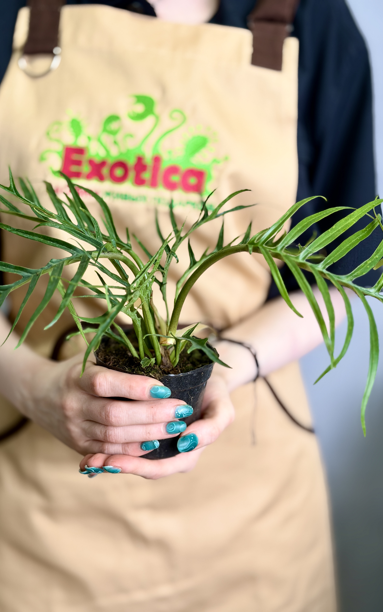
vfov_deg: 39.6
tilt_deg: -14.1
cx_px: 162
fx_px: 852
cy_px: 306
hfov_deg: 25.3
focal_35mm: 51
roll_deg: -0.5
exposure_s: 1/188
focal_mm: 6.76
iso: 50
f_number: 1.78
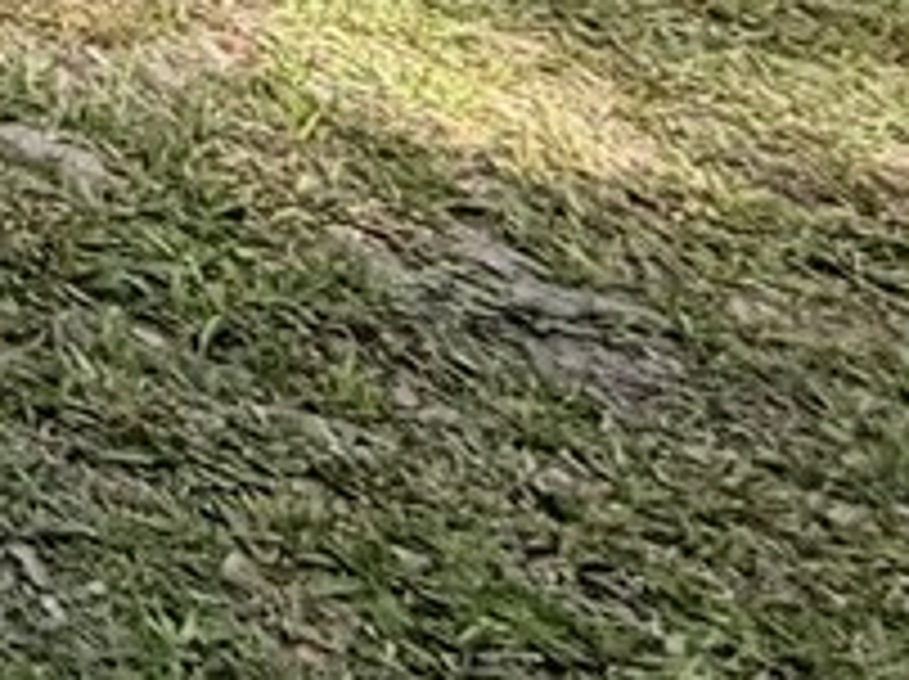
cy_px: -1351
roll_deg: +1.6
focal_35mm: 111
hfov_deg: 8.3
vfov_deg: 10.0
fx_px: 2911
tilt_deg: -2.9
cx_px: -2678
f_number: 2.2
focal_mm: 2.22
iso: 25
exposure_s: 1/770
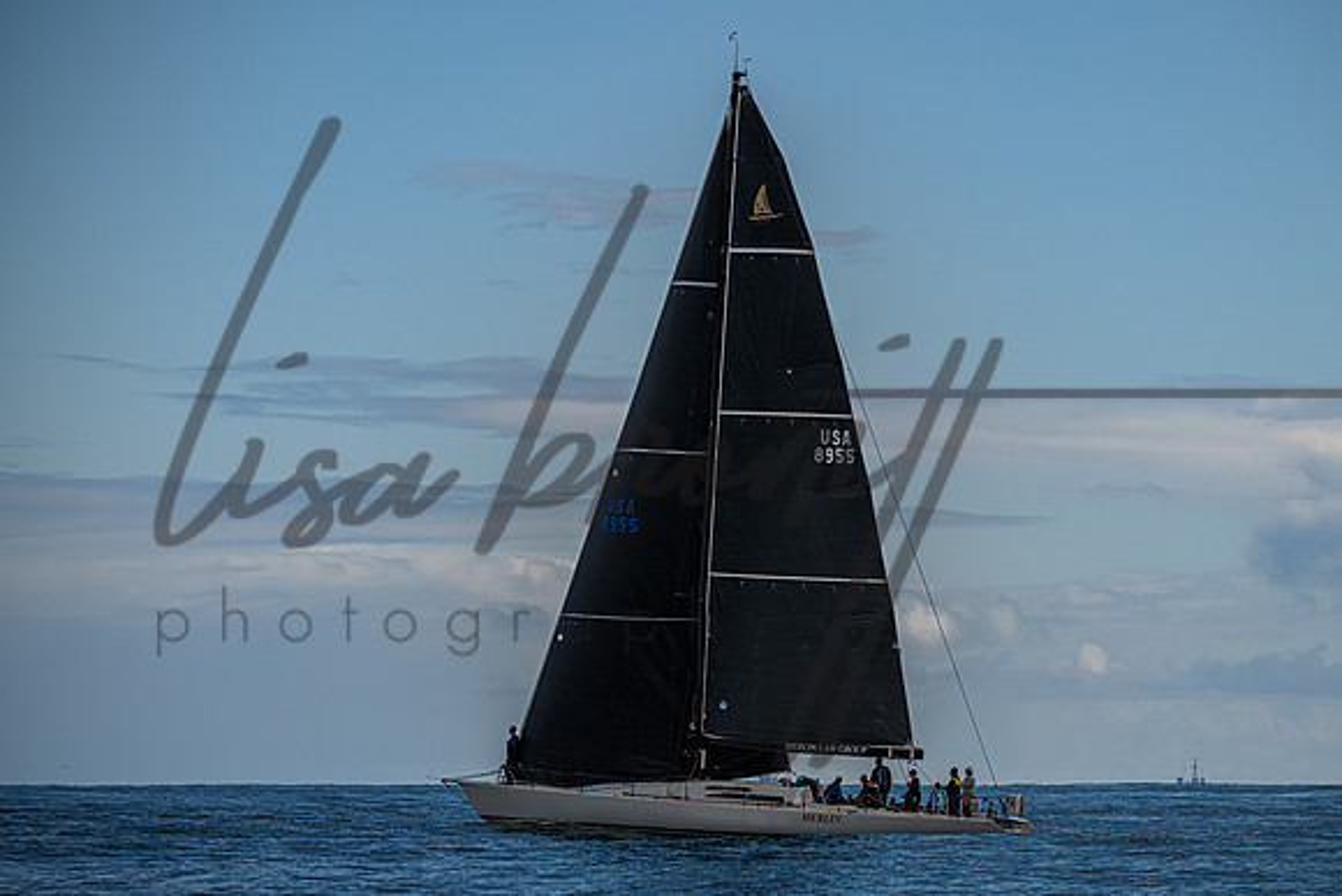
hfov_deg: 8.6
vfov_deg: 5.7
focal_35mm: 239
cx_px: 784
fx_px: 8924
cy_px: 465
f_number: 5.6
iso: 400
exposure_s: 1/2500
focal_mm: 195
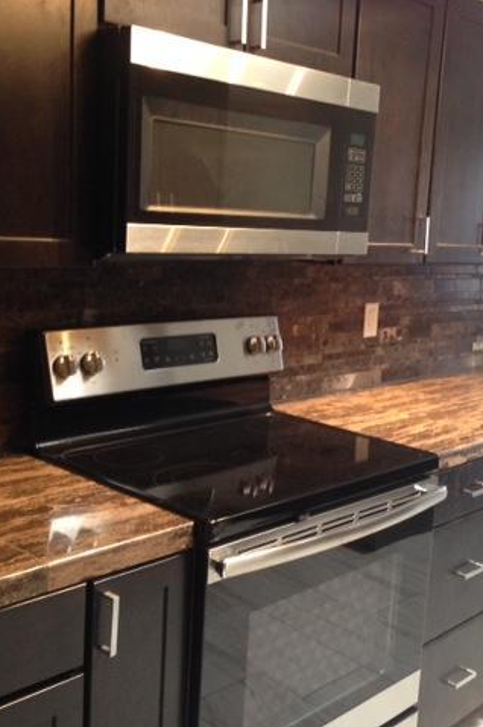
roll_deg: -2.7
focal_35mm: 46
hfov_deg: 29.1
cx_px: 302
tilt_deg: -10.2
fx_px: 927
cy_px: 364
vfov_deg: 42.8
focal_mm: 4.12
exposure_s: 1/20
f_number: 2.4
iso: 160
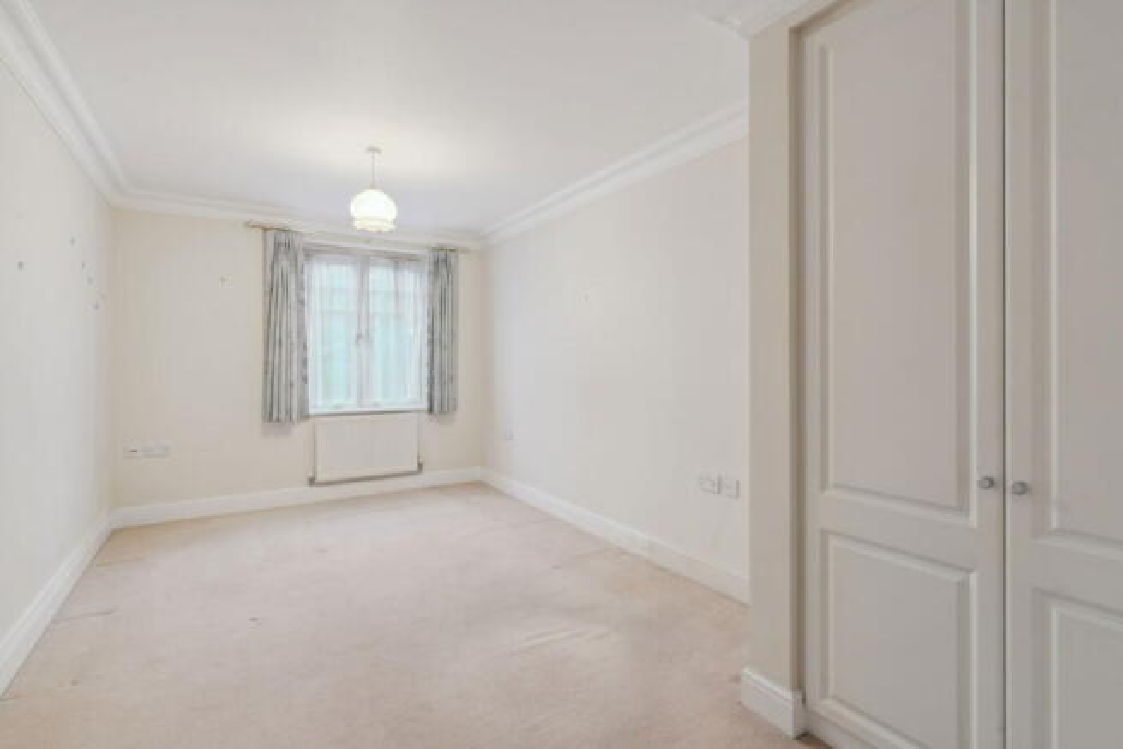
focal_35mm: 16
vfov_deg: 73.8
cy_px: 374
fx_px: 499
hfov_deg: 96.7
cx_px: 562
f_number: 10
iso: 640
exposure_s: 1/5
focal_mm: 16
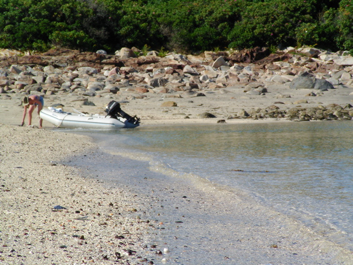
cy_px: 132
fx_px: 1530
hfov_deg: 13.2
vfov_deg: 9.9
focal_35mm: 150
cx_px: 176
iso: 50
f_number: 7.8
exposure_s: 1/243
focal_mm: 23
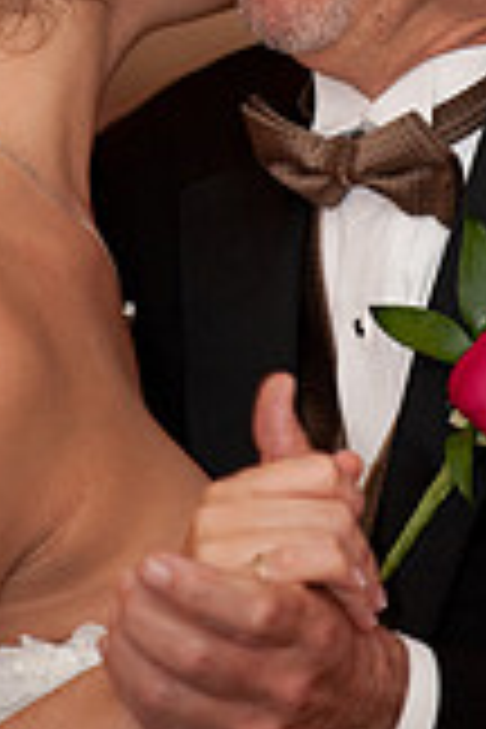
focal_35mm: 554
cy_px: -18
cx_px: 169
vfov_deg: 3.7
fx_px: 11218
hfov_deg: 2.5
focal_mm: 200
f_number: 3.5
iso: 1250
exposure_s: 1/40
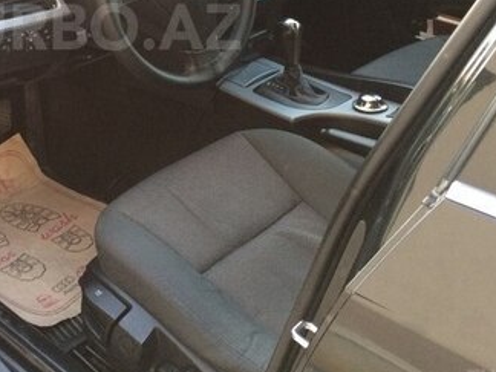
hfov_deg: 31.7
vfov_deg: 24.0
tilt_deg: -24.1
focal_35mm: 59
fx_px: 845
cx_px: 84
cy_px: 27
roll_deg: -2.4
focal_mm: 4.15
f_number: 2.2
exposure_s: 1/33
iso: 200
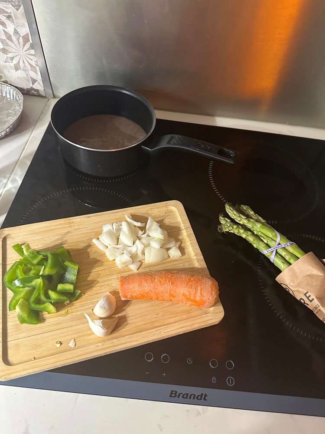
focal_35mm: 24
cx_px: 162
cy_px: 217
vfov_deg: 71.6
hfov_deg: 56.8
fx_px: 300
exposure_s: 1/50
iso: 800
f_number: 1.78
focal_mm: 6.86
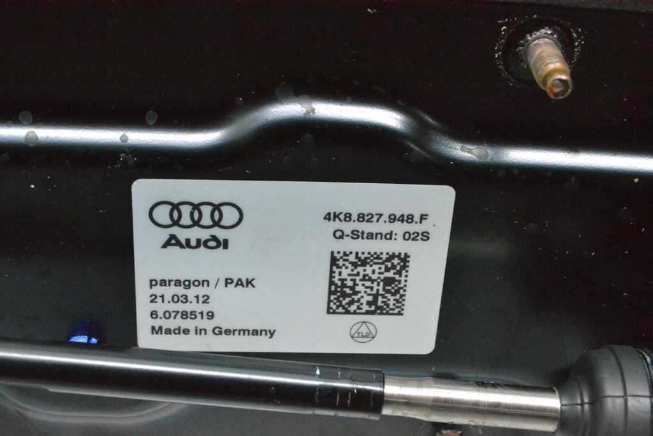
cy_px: 218
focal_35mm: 63
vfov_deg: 21.6
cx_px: 326
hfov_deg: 31.9
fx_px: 1143
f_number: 10
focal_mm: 42
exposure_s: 1/125
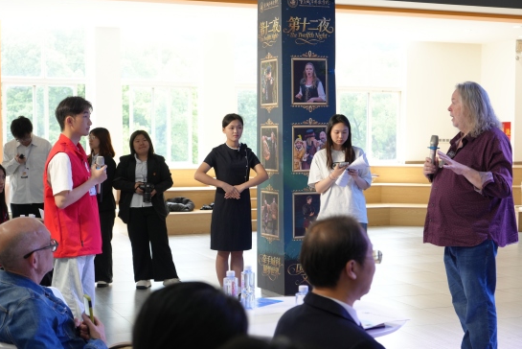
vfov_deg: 20.6
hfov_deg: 30.5
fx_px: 957
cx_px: 277
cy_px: 189
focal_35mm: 66
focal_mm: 60
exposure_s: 1/200
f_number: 5.6
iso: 1000
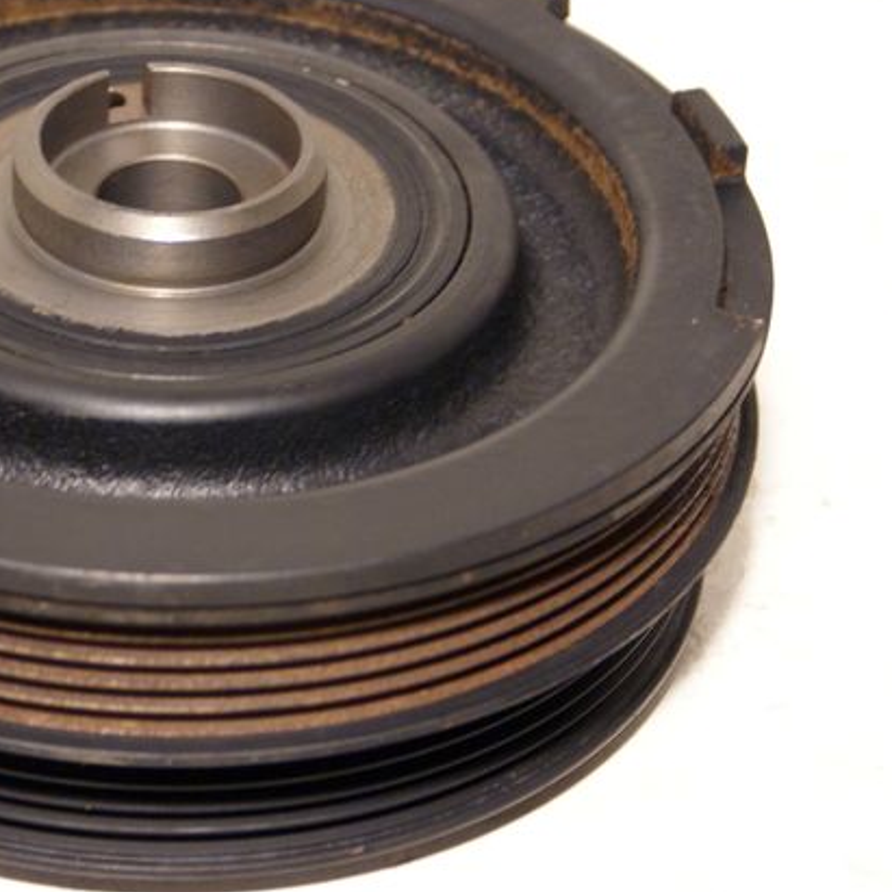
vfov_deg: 10.0
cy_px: 374
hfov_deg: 10.0
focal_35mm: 174
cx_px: 224
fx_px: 5073
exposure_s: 1/60
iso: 400
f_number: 5.6
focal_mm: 70
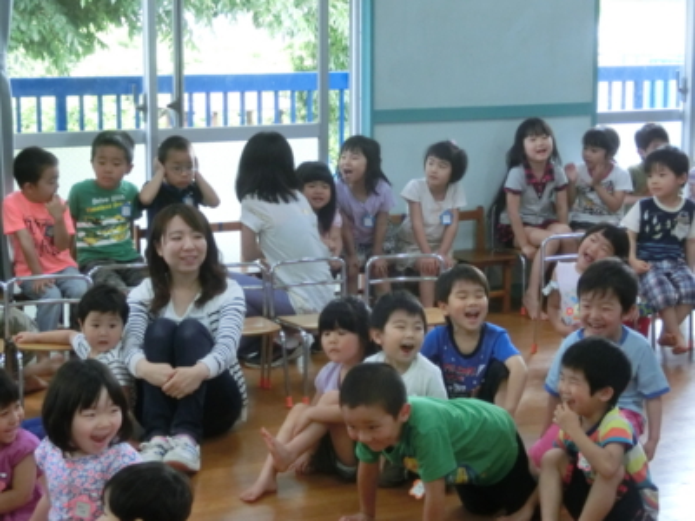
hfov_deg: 25.0
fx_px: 1566
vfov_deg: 18.9
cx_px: 348
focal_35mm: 78
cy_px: 260
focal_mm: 13.79
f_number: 4.9
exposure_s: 1/100
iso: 800
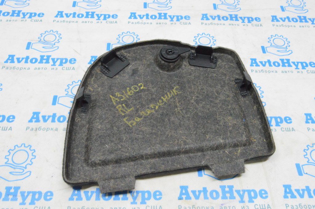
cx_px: 158
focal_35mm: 34
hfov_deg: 55.1
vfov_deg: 38.3
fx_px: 302
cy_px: 104
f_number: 20
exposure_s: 1/15
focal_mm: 23
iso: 6400
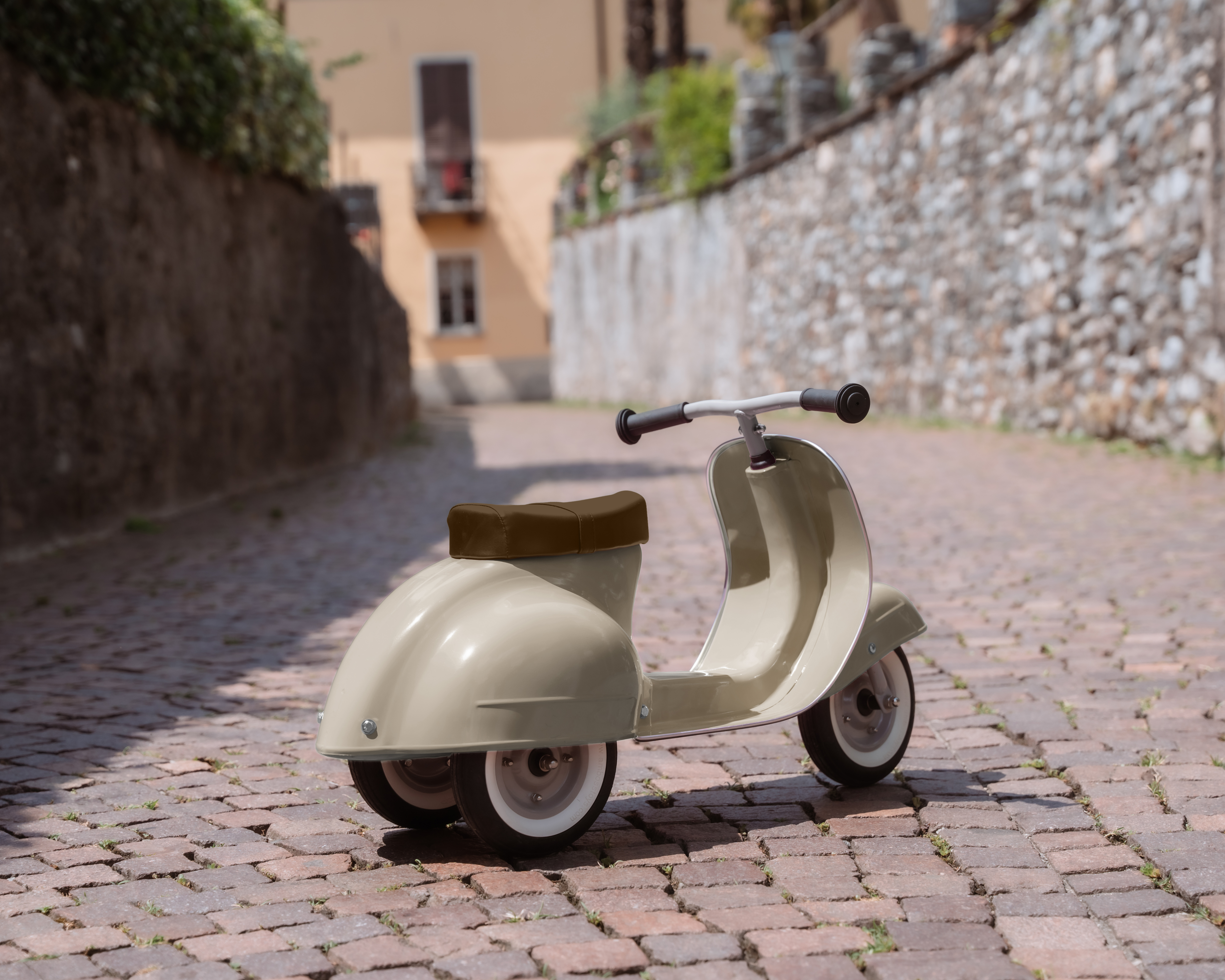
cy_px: 493
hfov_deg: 28.2
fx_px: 2437
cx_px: 641
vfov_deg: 22.7
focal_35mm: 67
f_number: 4.5
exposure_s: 1/2000
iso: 100
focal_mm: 59.2
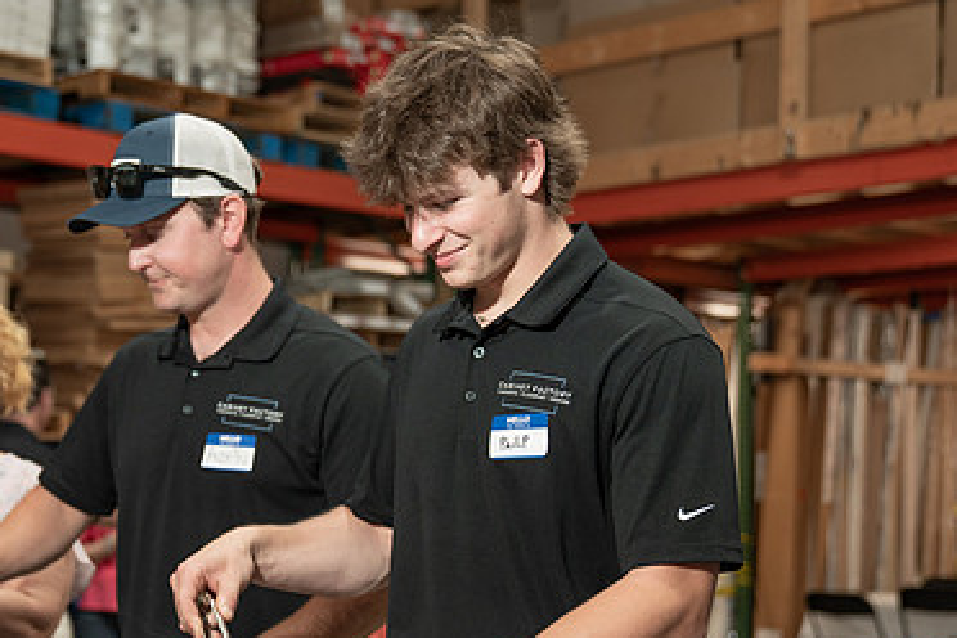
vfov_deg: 19.3
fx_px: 1861
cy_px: 494
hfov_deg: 28.6
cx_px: 306
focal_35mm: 70
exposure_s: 1/200
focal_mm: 43
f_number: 2.8
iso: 800
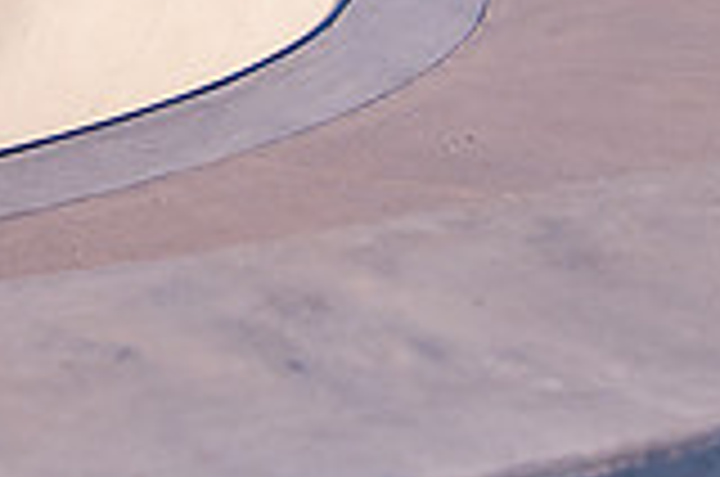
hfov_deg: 14.5
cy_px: -302
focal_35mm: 138
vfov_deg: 9.5
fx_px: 2754
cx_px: -76
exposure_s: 1/3200
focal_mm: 32
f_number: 4
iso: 1000
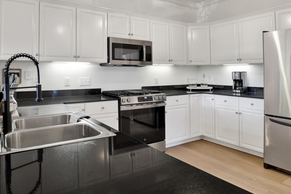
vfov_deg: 50.7
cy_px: 72
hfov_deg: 71.5
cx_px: 153
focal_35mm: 25
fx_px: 202
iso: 200
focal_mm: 19
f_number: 11
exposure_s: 1
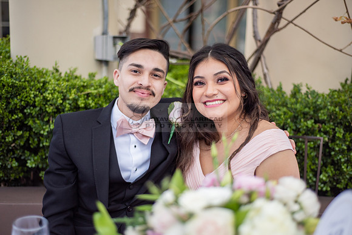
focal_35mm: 50
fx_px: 489
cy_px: 118
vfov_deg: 27.0
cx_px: 176
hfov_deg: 39.6
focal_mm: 50
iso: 500
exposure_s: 1/800
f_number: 1.8
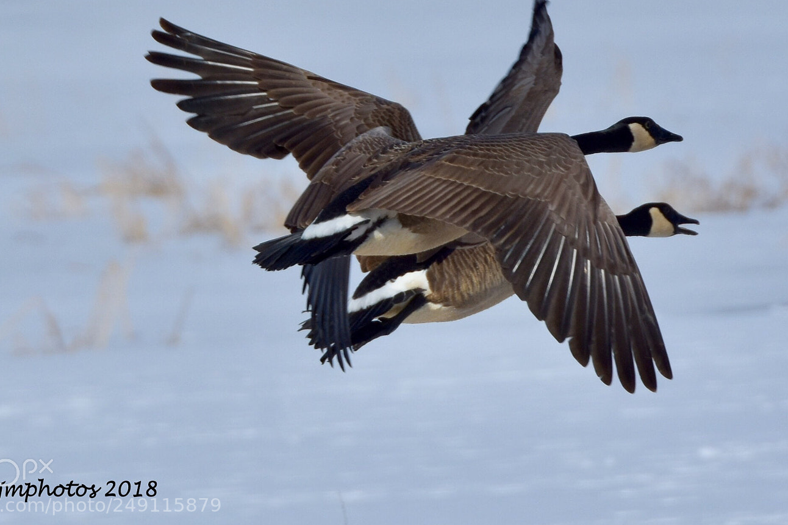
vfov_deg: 1.9
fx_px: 16260
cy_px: 228
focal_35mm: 743
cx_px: 390
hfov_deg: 2.8
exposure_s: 1/2500
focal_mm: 400
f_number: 8
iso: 220
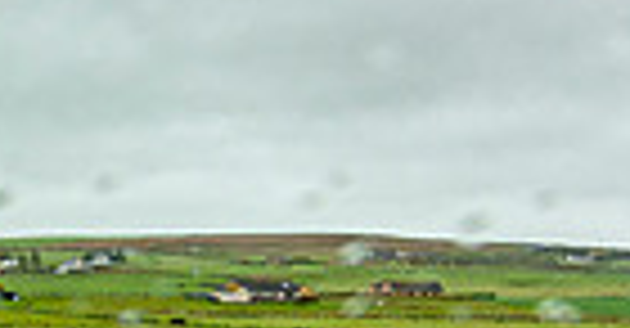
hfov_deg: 16.8
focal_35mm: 106
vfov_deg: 10.7
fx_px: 1741
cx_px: -526
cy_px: 317
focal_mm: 8.8
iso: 125
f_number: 8
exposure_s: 1/80
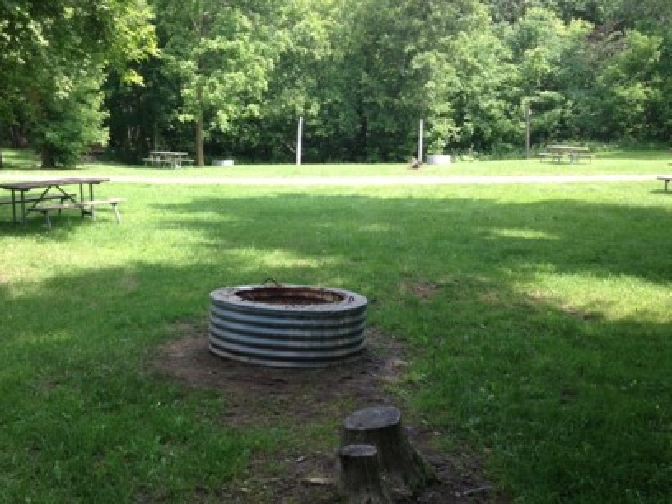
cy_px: 258
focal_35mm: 44
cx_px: 263
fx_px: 854
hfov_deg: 42.7
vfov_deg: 32.9
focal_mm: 4.28
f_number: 2.4
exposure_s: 1/244
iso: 50
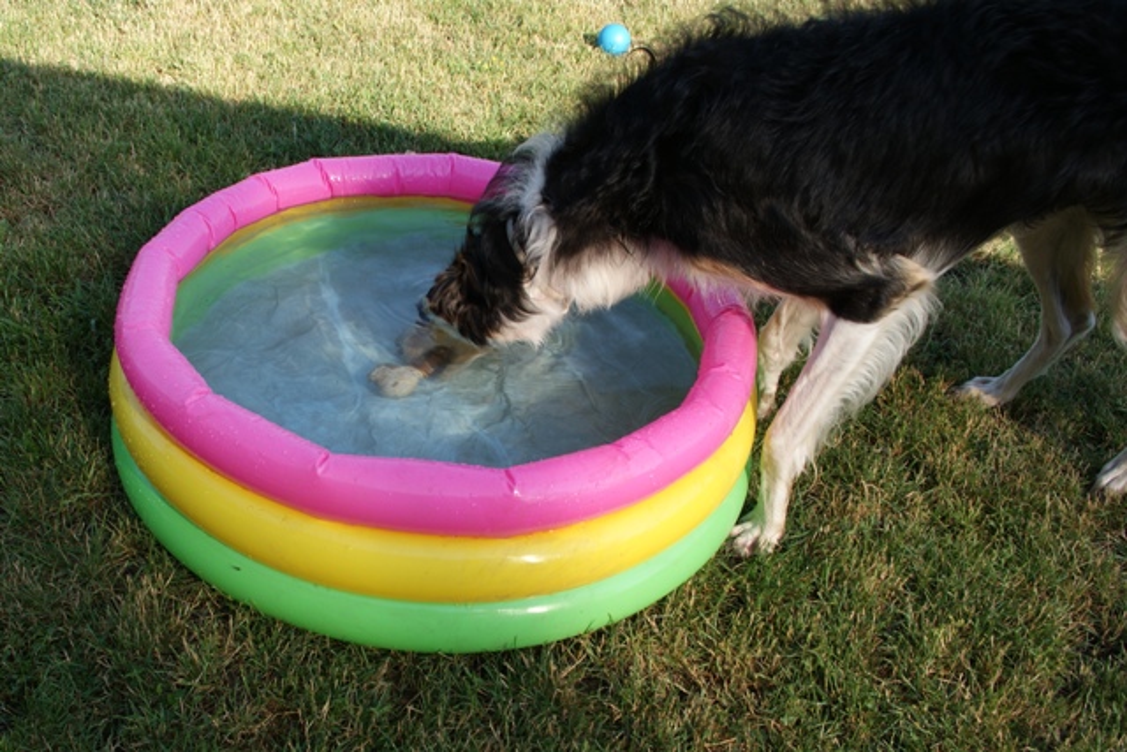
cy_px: 376
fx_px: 939
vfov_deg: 43.6
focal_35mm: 30
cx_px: 564
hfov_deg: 61.9
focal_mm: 20
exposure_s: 1/80
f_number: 9
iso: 100
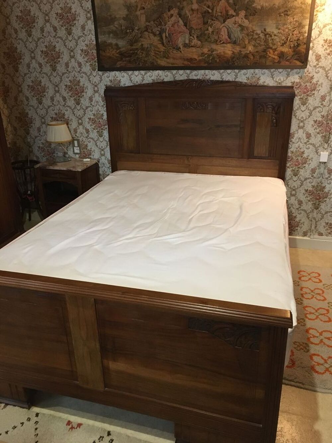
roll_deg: +1.8
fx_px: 371
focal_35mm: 29
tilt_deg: -24.1
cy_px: 222
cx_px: 166
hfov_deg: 48.2
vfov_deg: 61.7
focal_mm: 4.15
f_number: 2.2
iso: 200
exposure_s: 1/25
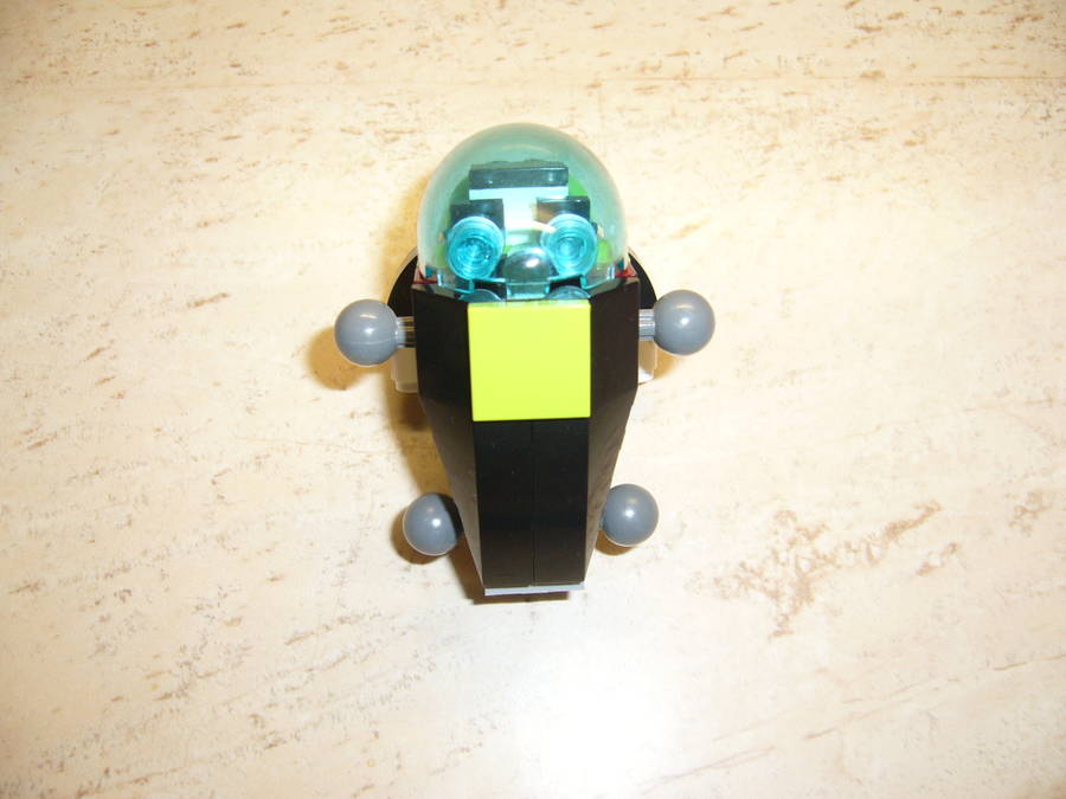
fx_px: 1078
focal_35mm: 35
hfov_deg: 52.6
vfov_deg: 40.7
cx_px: 533
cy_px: 400
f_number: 2.8
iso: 100
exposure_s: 1/30
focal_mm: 5.8
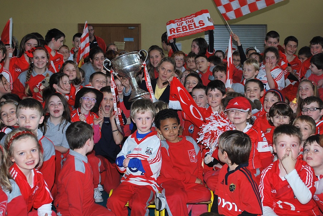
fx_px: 521
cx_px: 167
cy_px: 105
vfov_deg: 23.4
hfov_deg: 34.4
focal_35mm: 58
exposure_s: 1/60
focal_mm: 36
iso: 220
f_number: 5.3
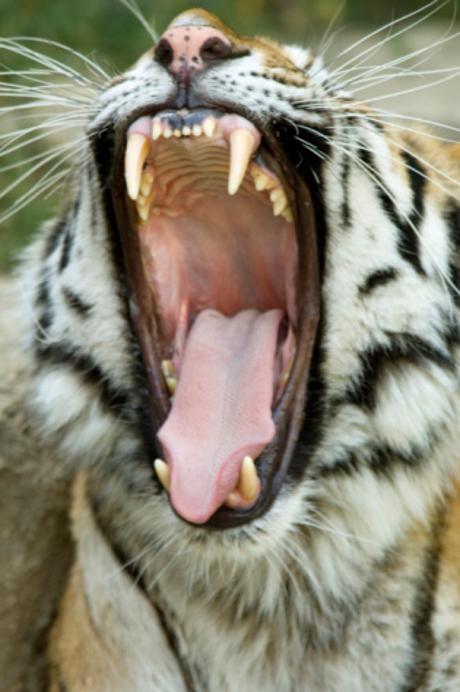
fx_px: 15844
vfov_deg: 2.5
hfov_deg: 1.7
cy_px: 346
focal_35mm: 825
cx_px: 230
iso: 400
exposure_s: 1/125
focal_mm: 550
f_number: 4
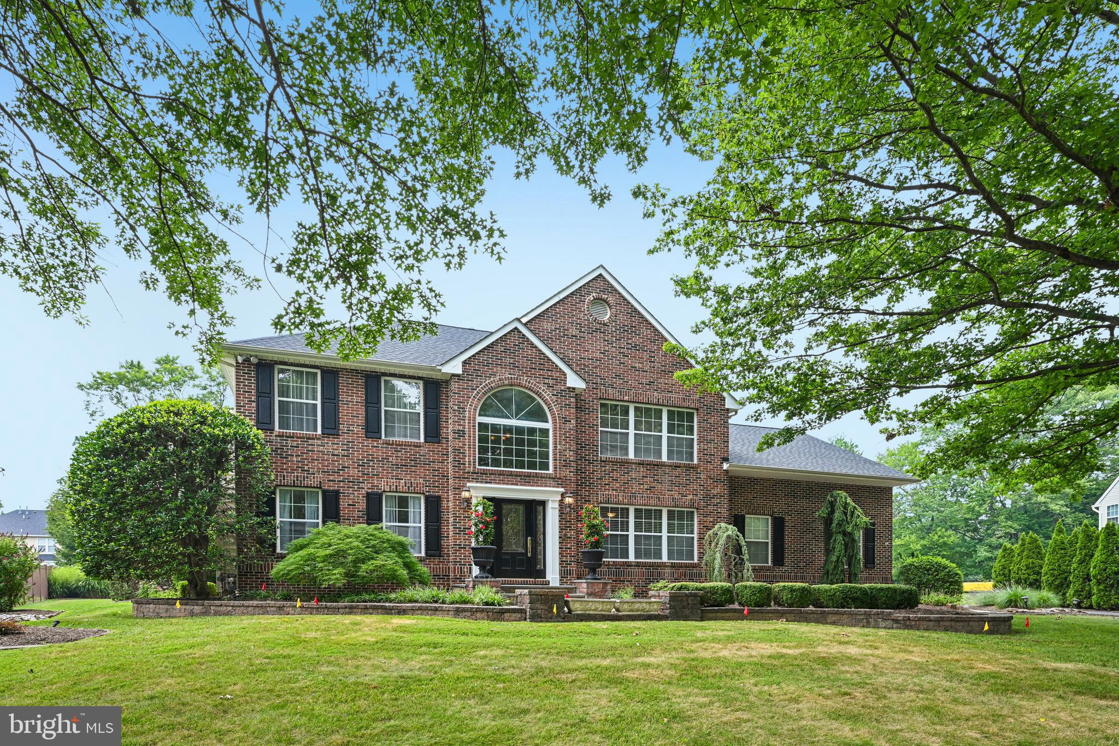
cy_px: 373
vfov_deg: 67.4
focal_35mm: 18
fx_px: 559
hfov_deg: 90.0
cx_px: 560
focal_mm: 18
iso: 800
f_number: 8
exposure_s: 1/320
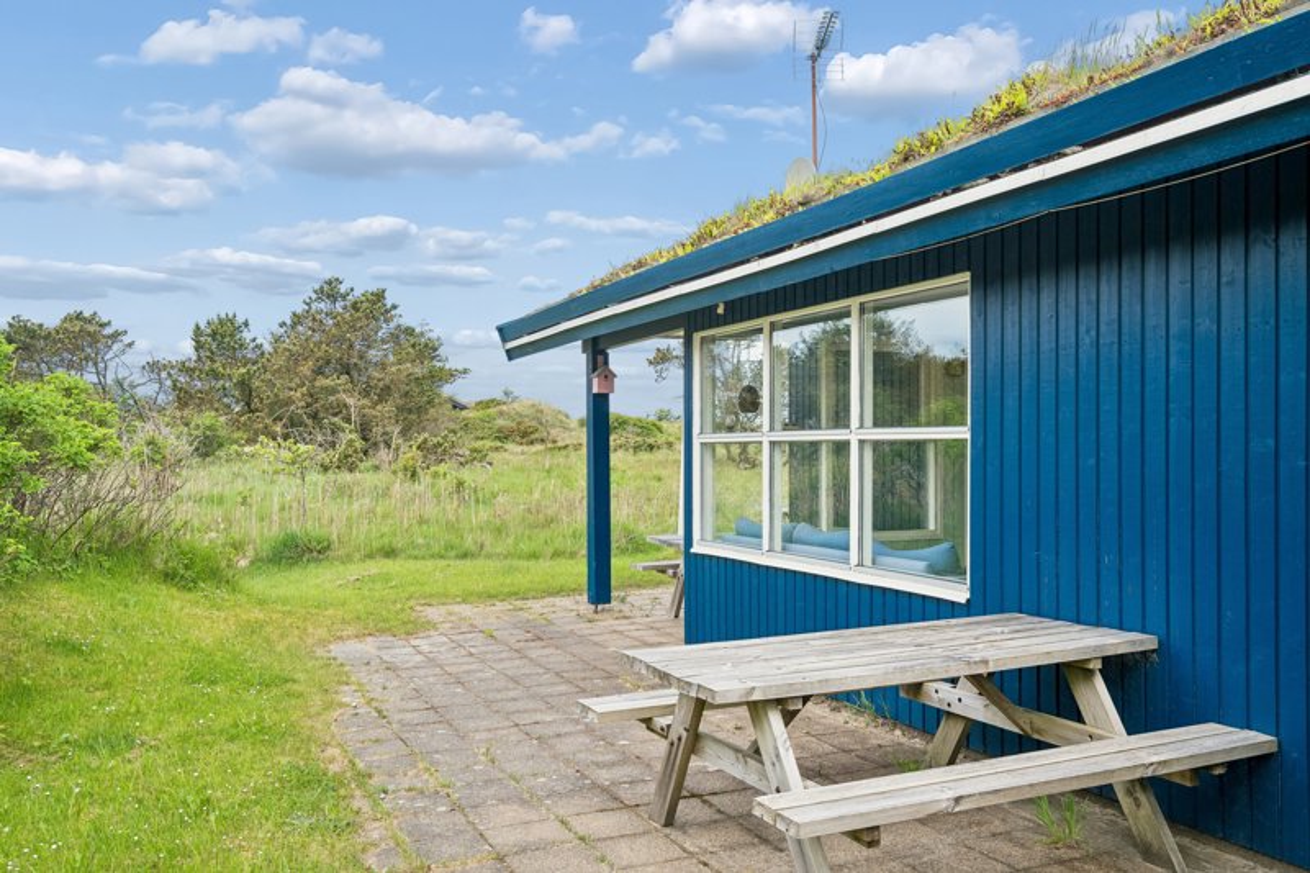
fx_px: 1128
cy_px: 436
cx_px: 655
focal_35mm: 31
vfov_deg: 42.3
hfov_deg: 60.3
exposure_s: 1/200
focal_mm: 31
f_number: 8
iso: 320
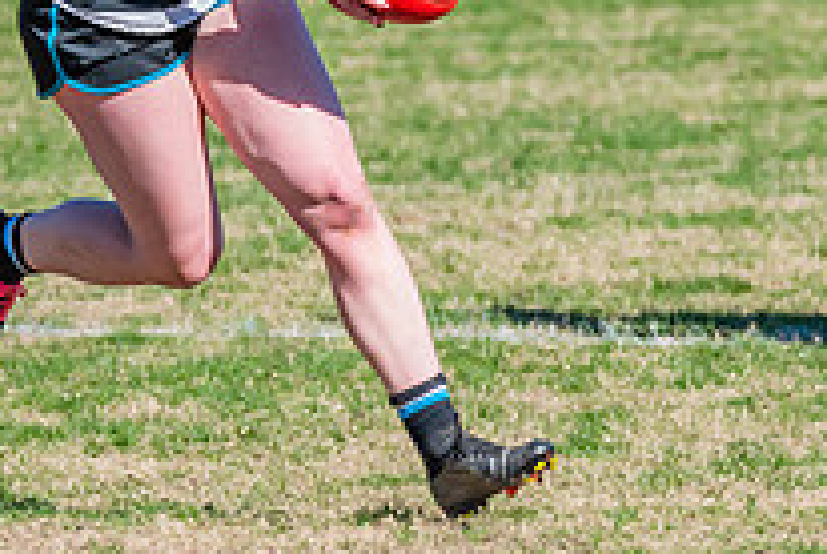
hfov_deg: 1.5
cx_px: 254
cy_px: -180
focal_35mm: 1392
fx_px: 32023
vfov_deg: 1.0
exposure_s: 1/1600
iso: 800
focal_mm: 400
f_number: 9
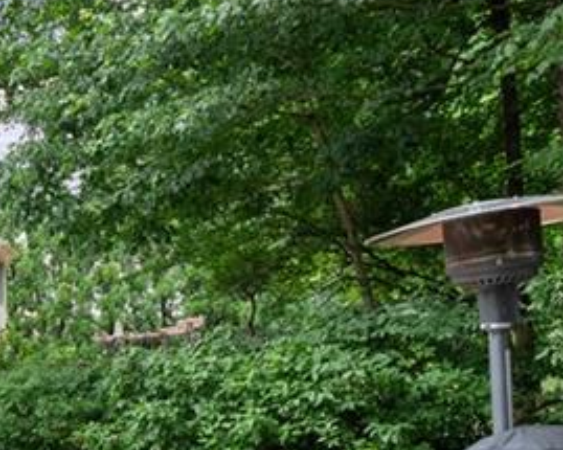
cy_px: 480
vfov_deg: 27.9
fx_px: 833
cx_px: -425
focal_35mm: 50
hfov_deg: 22.8
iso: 640
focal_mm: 14
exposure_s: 1/250
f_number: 7.1
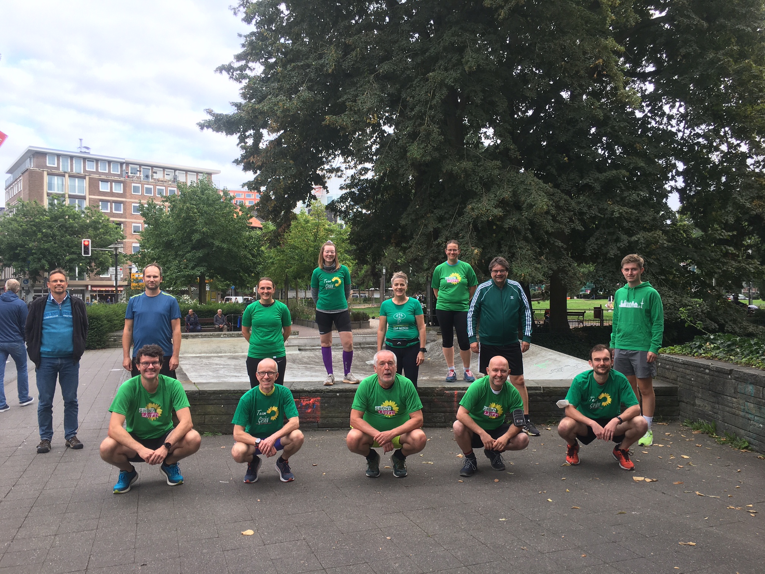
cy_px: 287
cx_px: 382
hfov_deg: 61.7
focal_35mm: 29
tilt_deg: -0.2
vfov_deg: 48.2
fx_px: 641
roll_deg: +0.4
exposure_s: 1/107
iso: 25
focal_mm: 4.15
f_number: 2.2
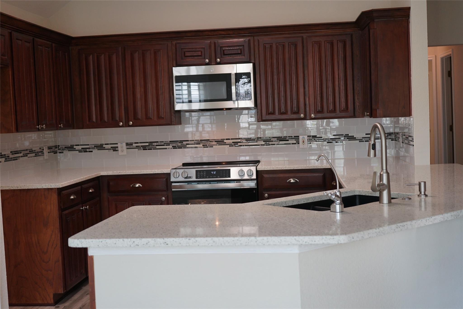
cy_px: 154
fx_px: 604
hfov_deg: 41.9
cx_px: 232
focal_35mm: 47
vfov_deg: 28.6
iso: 800
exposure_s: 1/160
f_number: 4.5
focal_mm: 47
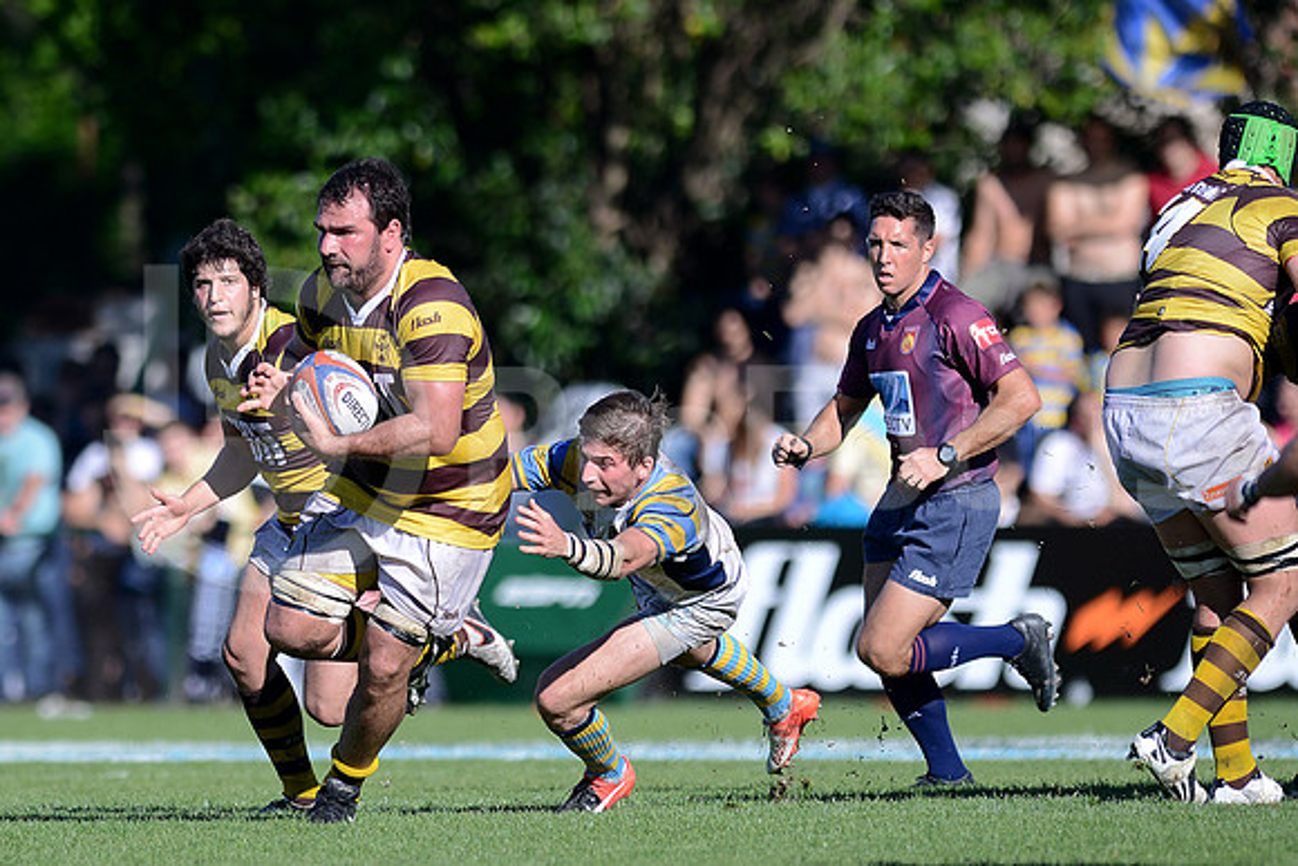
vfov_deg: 3.3
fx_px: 15146
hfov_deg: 4.9
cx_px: 649
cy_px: 433
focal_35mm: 420
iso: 200
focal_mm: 420
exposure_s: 1/1250
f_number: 4
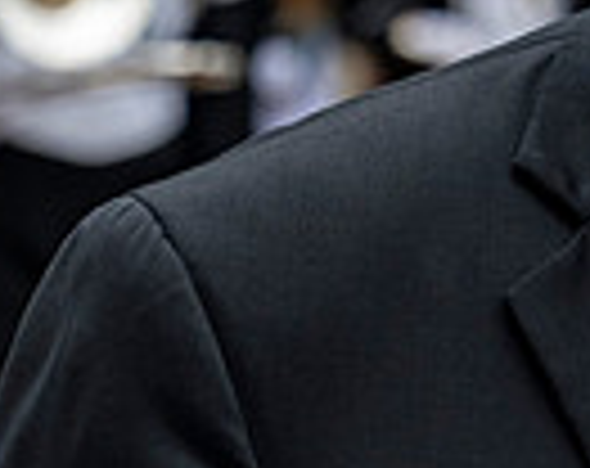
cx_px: 770
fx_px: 5084
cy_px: -299
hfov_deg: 6.6
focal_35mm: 292
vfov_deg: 5.2
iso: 640
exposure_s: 1/1600
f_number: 4
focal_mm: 70
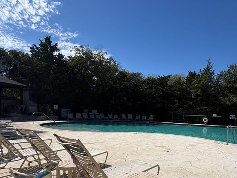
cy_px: 119
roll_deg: -1.9
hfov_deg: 70.6
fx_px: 164
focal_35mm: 24
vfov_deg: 55.6
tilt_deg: -2.0
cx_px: 146
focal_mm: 2.22
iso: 50
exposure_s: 1/3247
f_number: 2.2
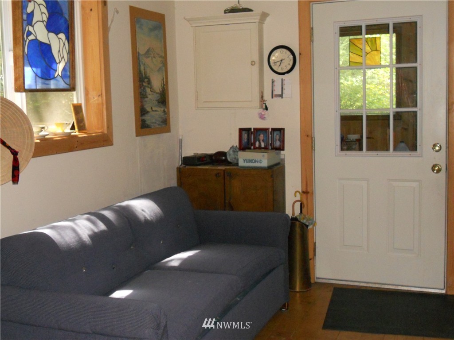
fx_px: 603
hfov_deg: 41.2
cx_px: 227
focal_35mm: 46
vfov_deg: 31.5
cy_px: 170
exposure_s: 1/30
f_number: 4.3
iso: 500
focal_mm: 8.2
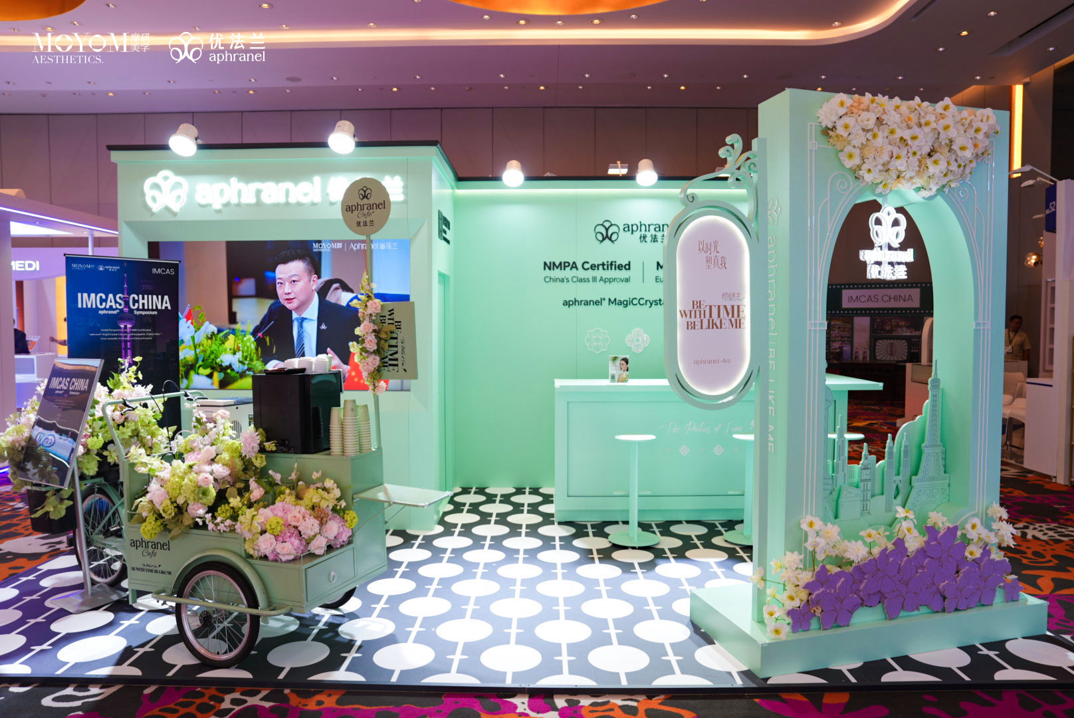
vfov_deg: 53.2
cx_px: 537
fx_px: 716
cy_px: 359
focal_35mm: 24
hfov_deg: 73.7
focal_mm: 24
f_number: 3.2
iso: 100
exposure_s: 1/50
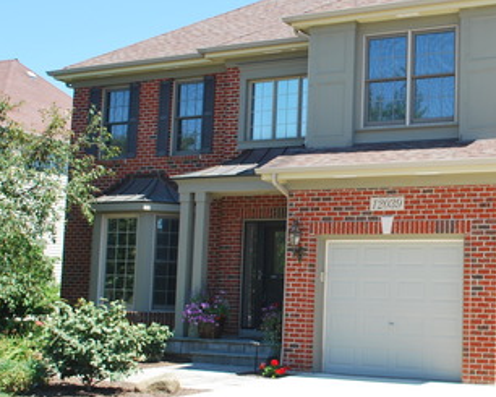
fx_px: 866
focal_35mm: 59
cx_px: 383
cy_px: 203
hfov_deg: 31.3
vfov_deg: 25.8
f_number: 6.3
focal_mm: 20
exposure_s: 1/160
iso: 100
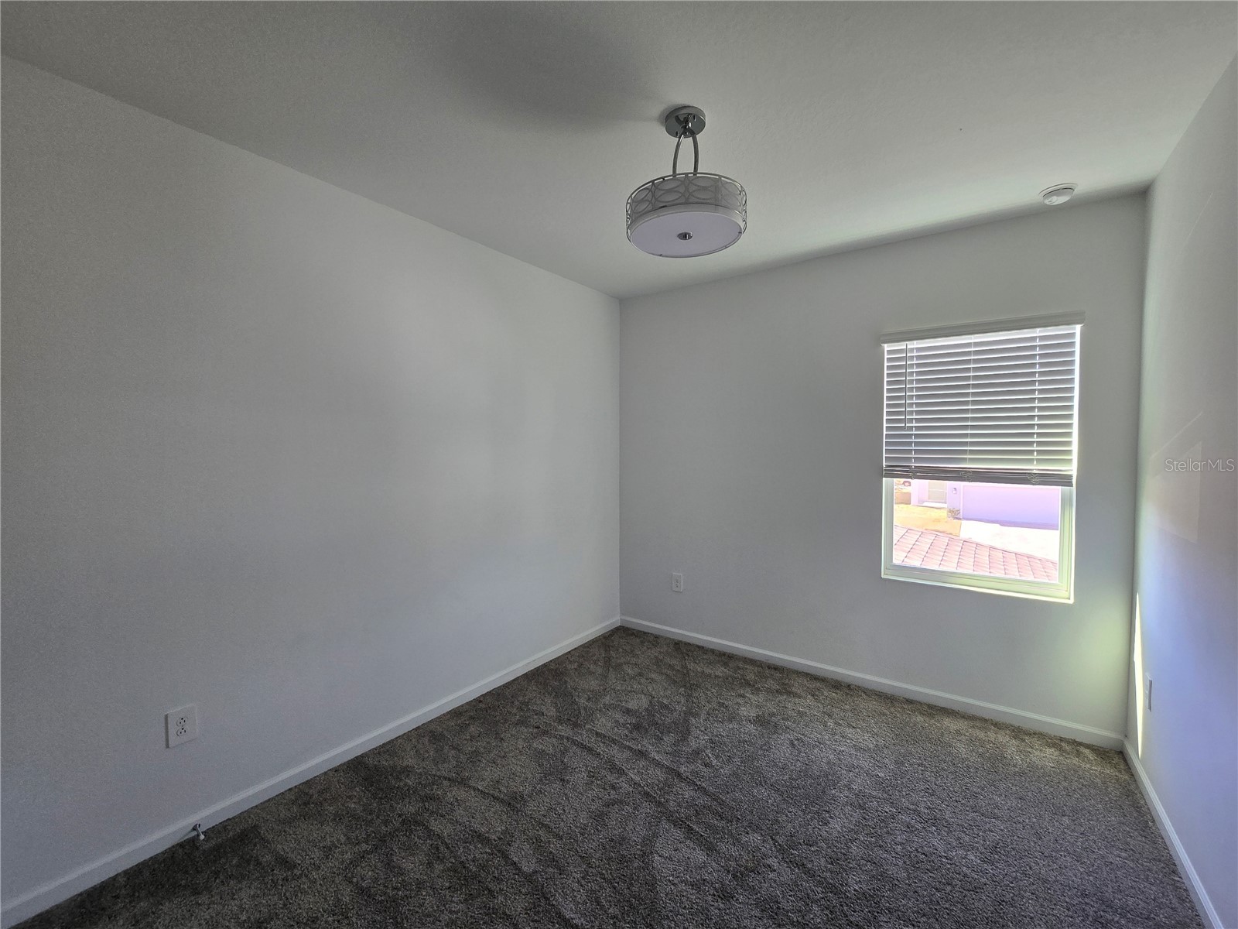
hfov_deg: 106.2
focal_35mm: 13
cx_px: 619
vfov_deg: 89.9
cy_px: 464
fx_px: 465
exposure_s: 1/60
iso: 80
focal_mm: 2.2
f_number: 2.2
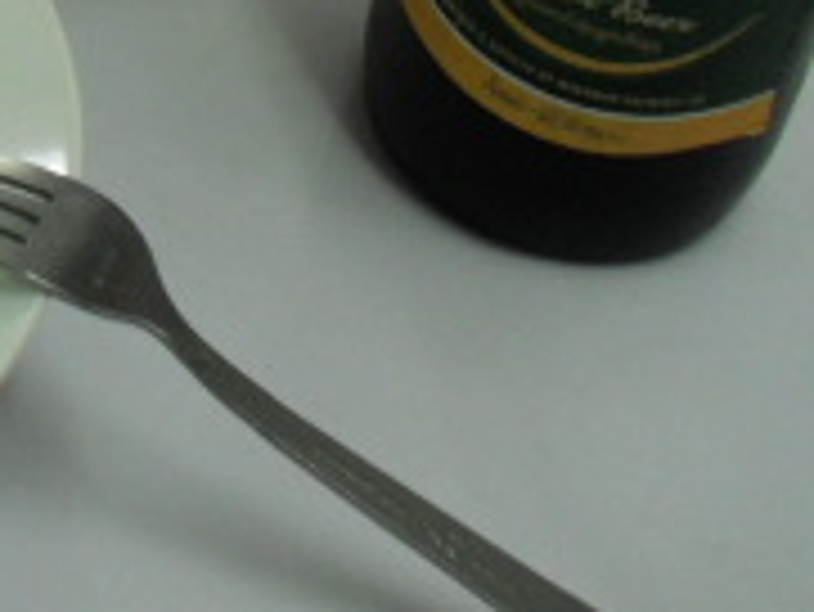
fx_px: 2988
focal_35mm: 127
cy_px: -292
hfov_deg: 13.9
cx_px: -621
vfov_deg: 11.2
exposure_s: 1/50
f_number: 3.1
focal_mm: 6.3
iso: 200
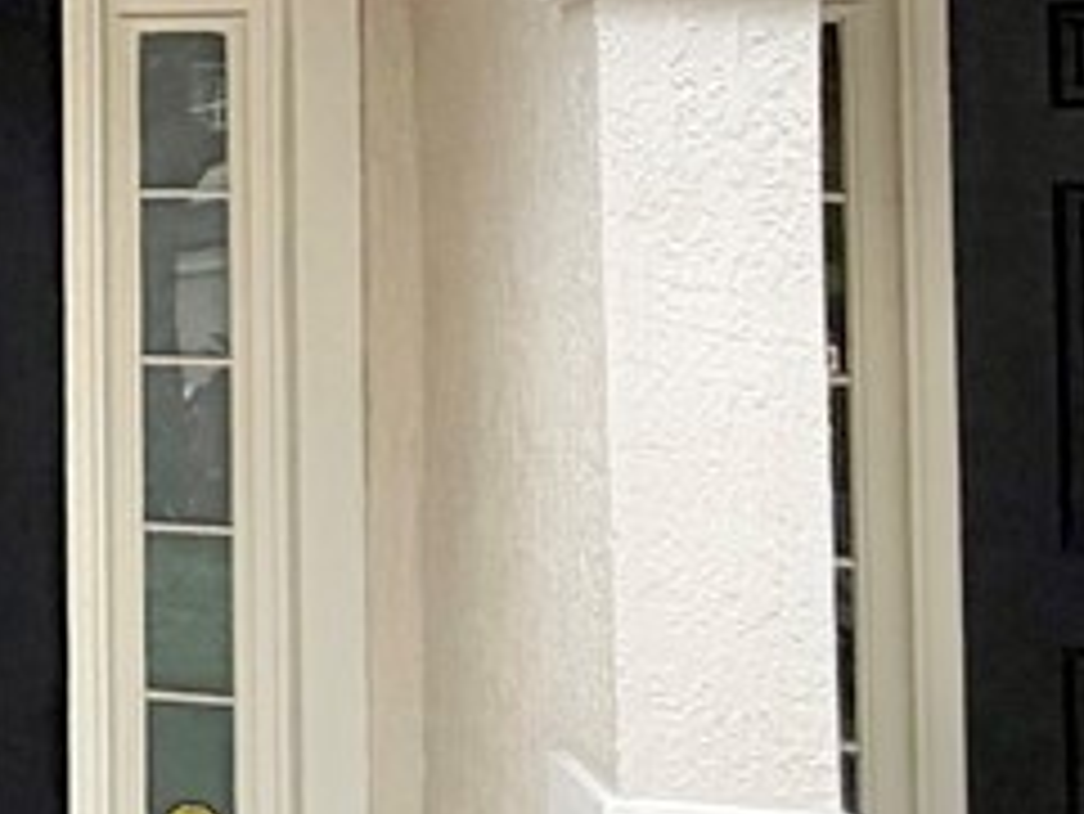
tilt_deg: +2.1
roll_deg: -0.6
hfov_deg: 14.5
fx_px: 2914
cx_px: -1457
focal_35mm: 93
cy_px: 103
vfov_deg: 15.7
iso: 50
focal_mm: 2.22
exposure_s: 1/502
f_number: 2.2
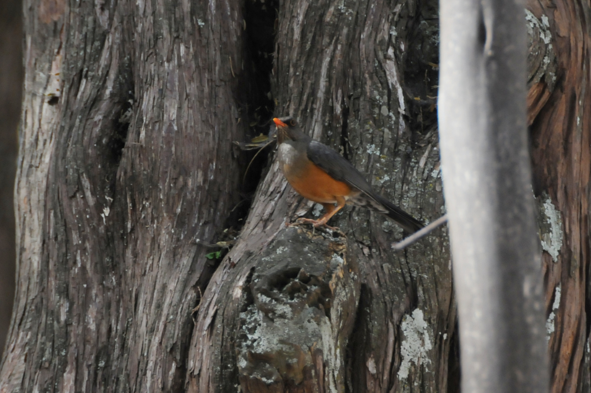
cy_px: 196
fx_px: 4923
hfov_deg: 6.9
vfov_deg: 4.6
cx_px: 296
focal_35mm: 300
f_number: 5.6
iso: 800
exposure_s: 1/640
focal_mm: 200
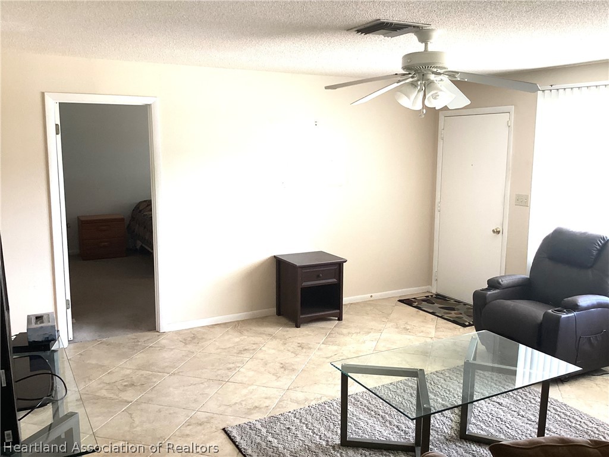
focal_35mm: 31
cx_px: 304
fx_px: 545
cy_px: 228
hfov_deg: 58.4
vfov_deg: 45.4
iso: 80
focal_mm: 3.3
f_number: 2.4
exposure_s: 1/50
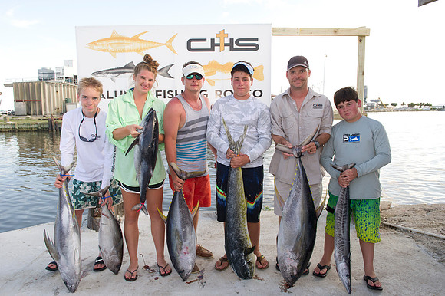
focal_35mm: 26
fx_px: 321
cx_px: 222
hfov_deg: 69.4
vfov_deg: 49.5
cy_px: 148
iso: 400
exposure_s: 1/200
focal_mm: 26
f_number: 9
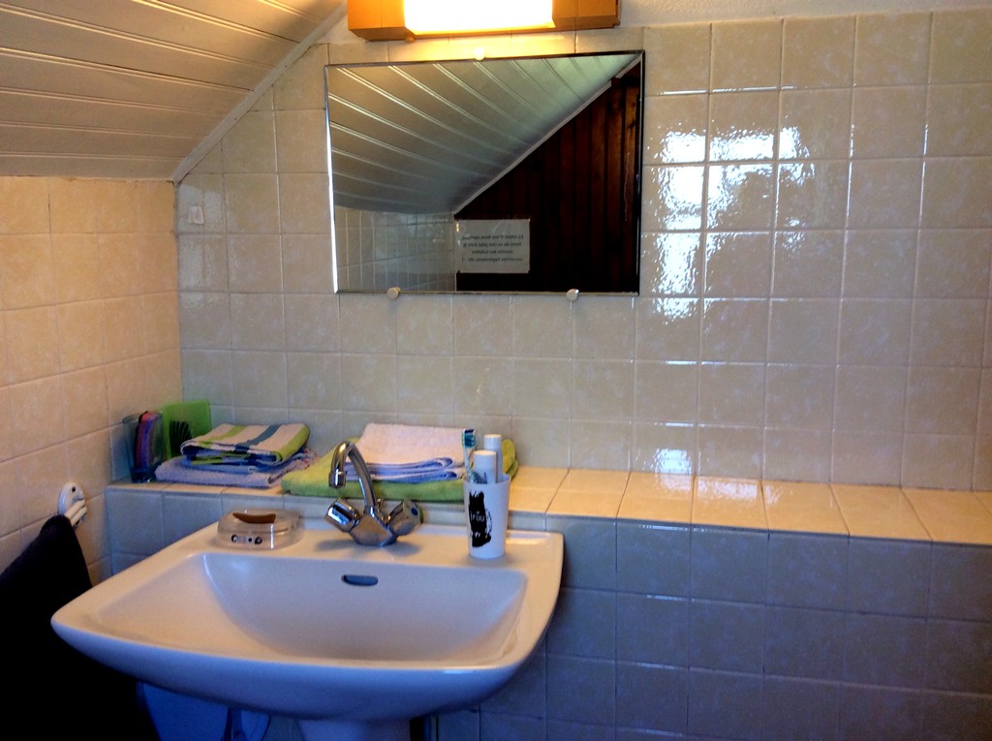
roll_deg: +0.4
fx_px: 916
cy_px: 370
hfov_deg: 56.9
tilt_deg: -11.1
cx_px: 496
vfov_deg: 44.1
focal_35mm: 32
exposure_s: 1/24
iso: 50
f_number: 2.4
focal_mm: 3.3
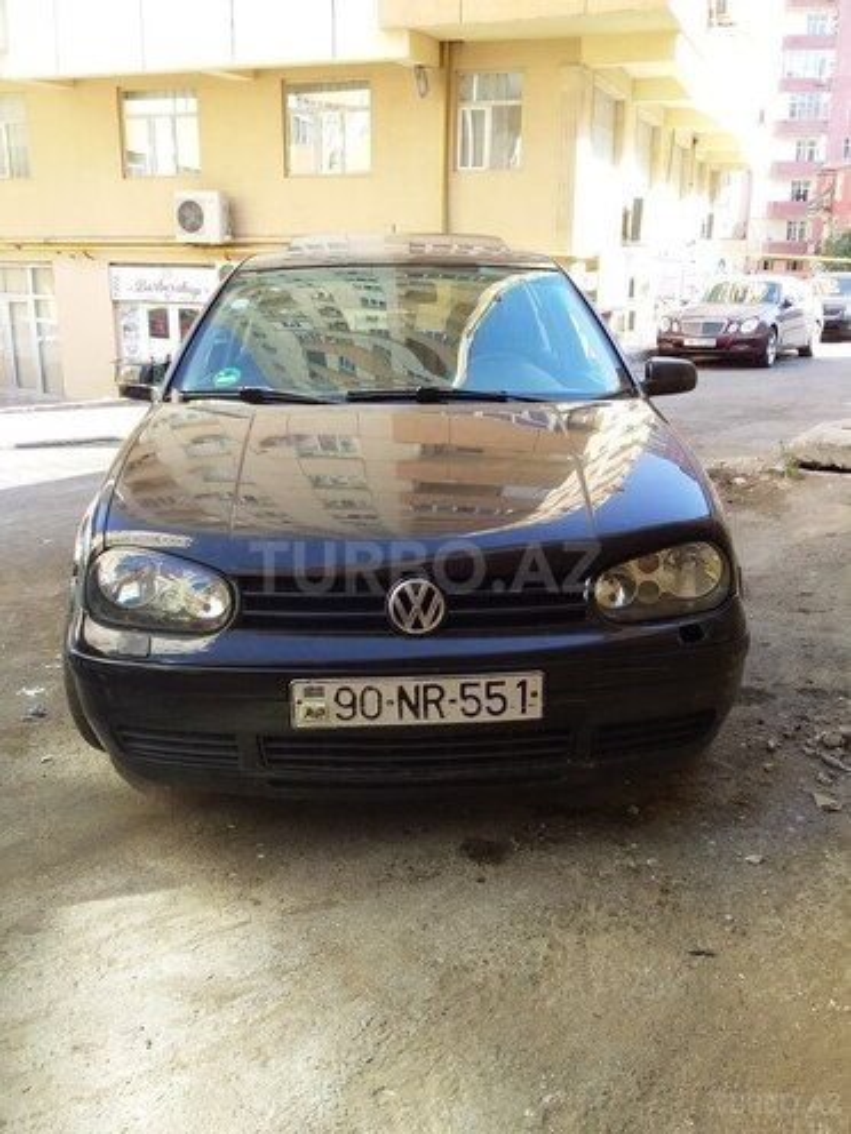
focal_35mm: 31
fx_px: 1016
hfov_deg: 45.4
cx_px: 426
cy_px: 567
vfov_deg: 58.4
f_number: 2.2
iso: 40
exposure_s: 1/162
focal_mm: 3.3
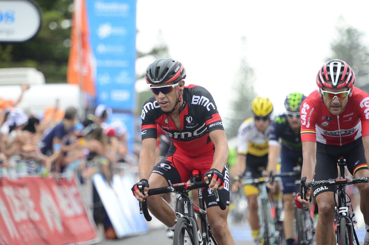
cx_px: 184
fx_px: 3072
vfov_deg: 4.6
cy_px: 122
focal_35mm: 300
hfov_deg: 6.9
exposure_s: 1/1000
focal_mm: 300
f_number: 5.6
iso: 1250
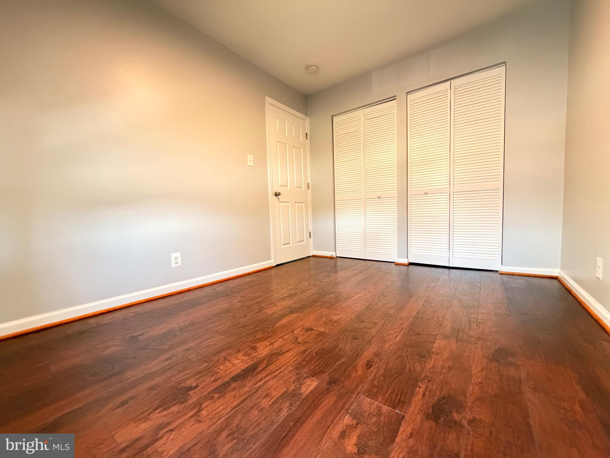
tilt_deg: -3.8
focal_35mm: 14
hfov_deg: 102.1
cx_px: 305
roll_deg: +1.9
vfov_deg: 85.7
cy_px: 229
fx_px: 247
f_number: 2.2
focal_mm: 2.22
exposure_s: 1/60
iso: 800
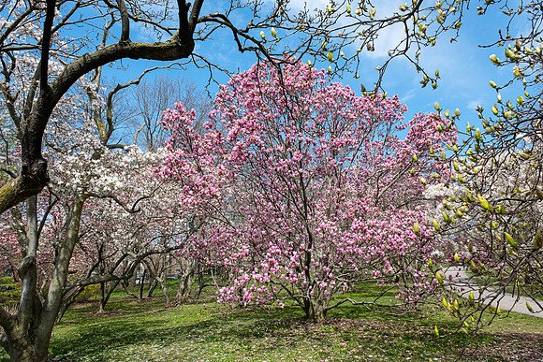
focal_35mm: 24
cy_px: 181
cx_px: 272
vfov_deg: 53.2
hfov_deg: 73.7
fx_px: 362
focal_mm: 16
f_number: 9
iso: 640
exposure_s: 1/320
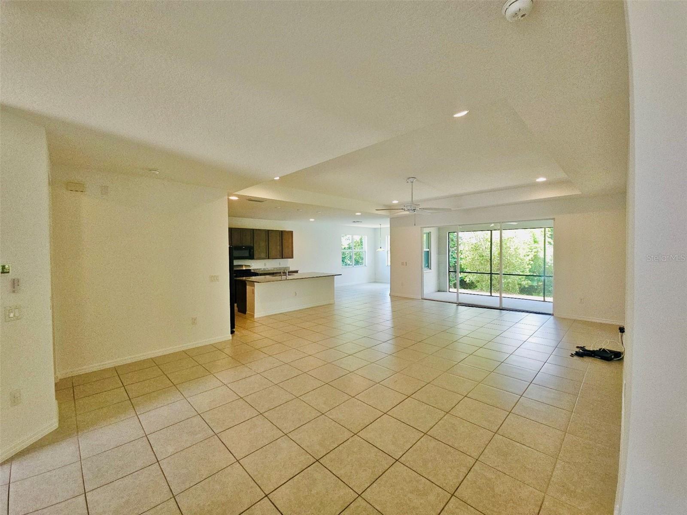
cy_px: 258
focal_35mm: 13
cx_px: 344
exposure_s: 1/60.2
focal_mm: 2.2
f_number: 2.2
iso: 91
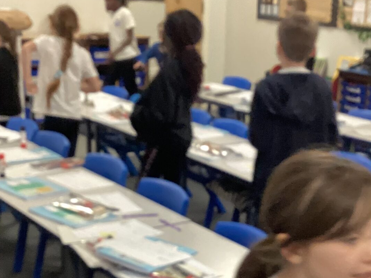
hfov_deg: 26.3
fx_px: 793
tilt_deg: -18.7
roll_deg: -3.3
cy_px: 234
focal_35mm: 74
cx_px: 225
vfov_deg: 19.6
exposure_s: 1/60
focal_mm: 3.3
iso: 250
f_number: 2.4
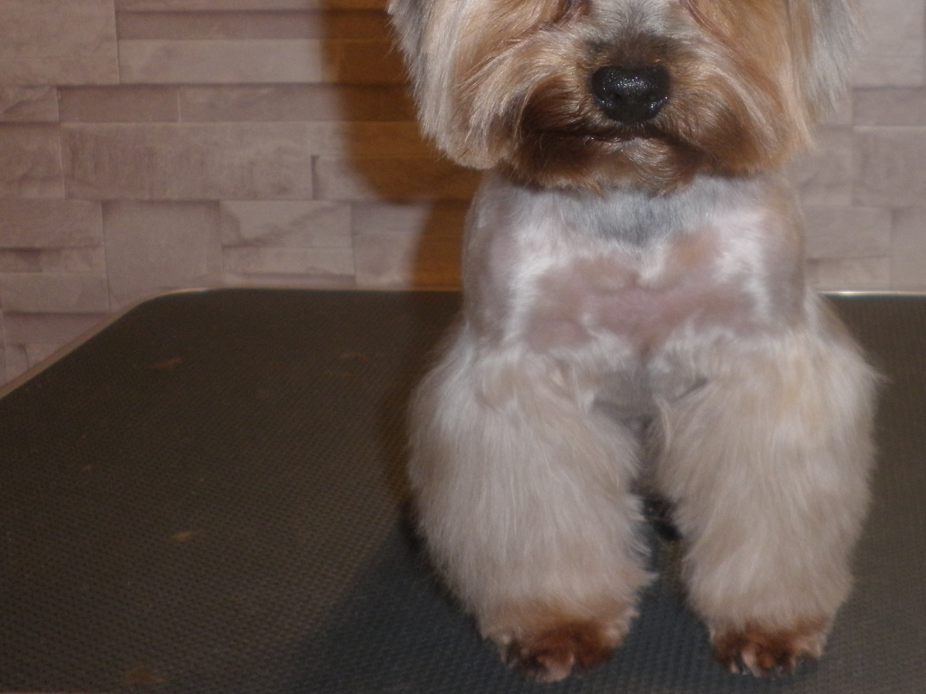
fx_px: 1632
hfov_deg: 31.3
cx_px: 649
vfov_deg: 23.7
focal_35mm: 61
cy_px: 141
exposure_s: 1/30
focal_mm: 6.3
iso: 160
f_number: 3.5
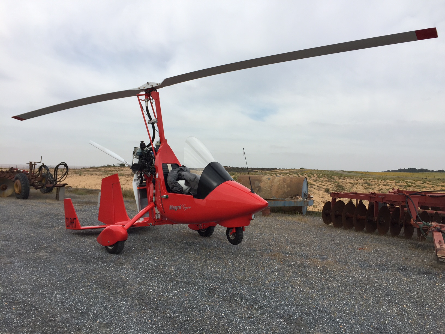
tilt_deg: +0.1
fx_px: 373
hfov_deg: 61.7
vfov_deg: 48.2
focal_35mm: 29
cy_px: 167
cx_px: 222
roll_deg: -2.3
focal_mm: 4.15
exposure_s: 1/1721
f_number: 2.2
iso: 32
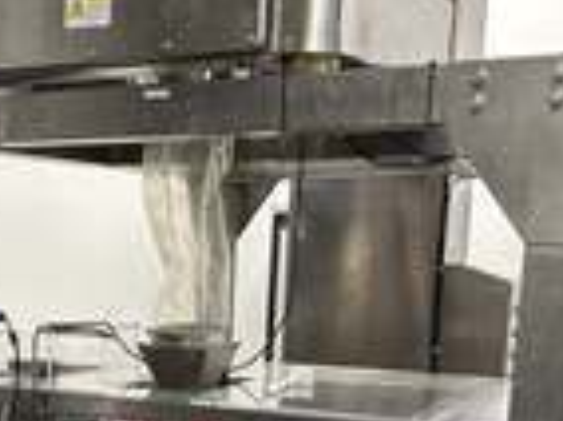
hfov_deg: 28.5
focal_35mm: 66
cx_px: 79
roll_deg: -0.5
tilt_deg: -12.0
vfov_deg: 21.1
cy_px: 461
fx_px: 1072
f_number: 1.5
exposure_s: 1/60
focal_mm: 5.7
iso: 160
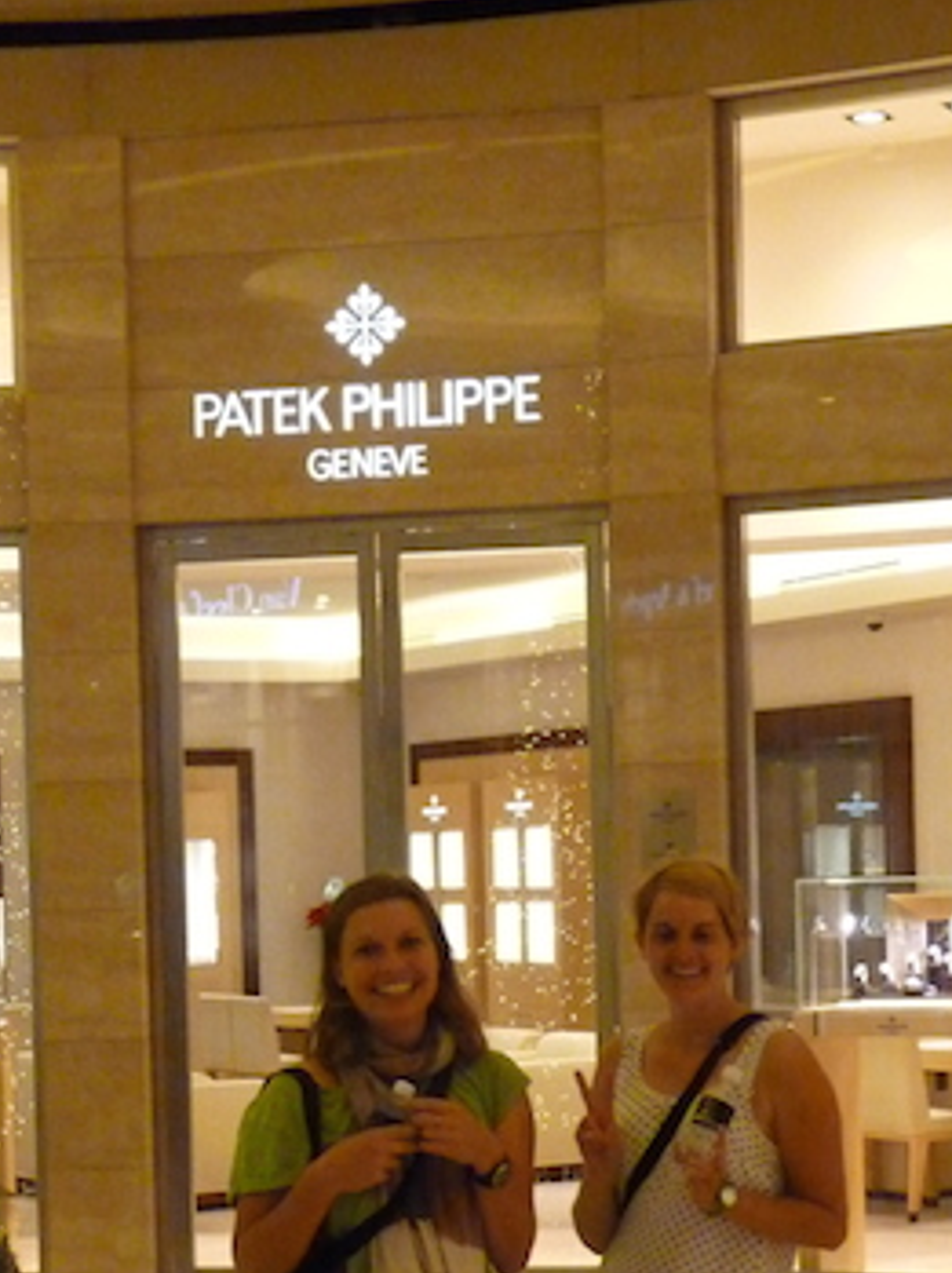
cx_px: 474
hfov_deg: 16.8
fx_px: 3233
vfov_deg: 22.0
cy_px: 1012
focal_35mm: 88
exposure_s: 1/60
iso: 800
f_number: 3.2
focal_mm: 8.2
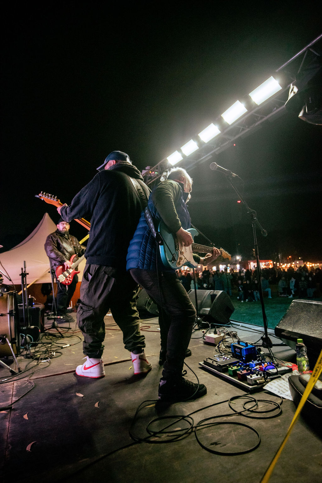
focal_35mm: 24
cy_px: 242
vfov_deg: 73.7
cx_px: 161
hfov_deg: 53.2
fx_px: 322
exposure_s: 1/200
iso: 3200
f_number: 4
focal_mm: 24
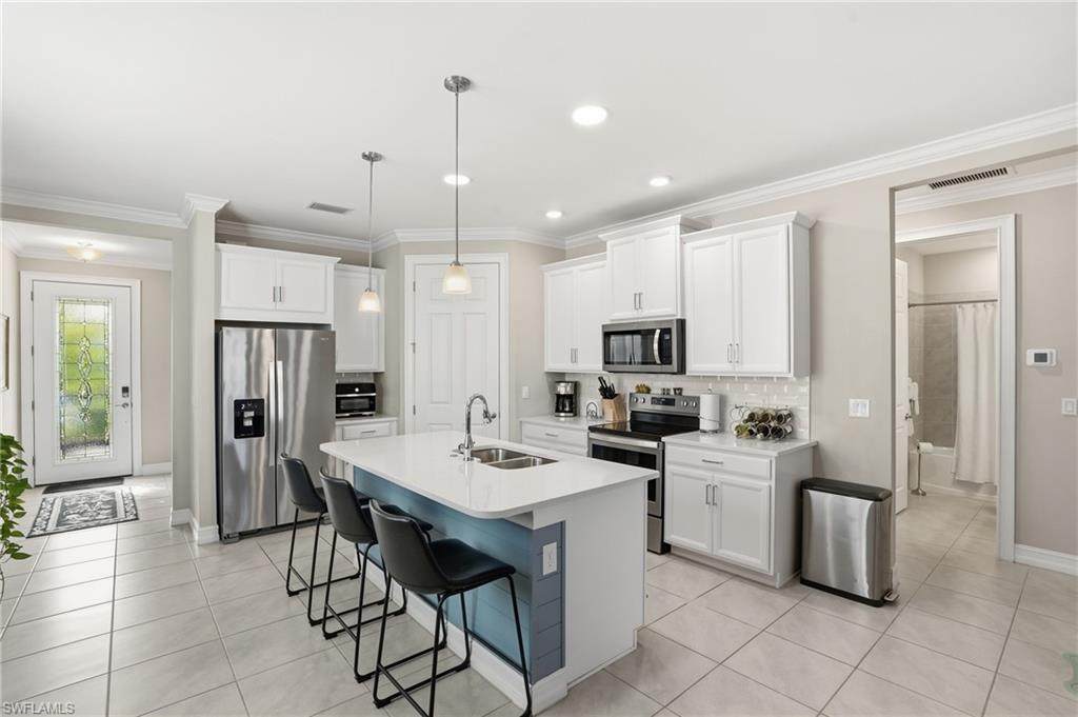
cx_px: 539
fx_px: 479
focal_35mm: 16
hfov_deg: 96.8
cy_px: 358
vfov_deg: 73.7
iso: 400
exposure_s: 1/100
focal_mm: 16
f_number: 9
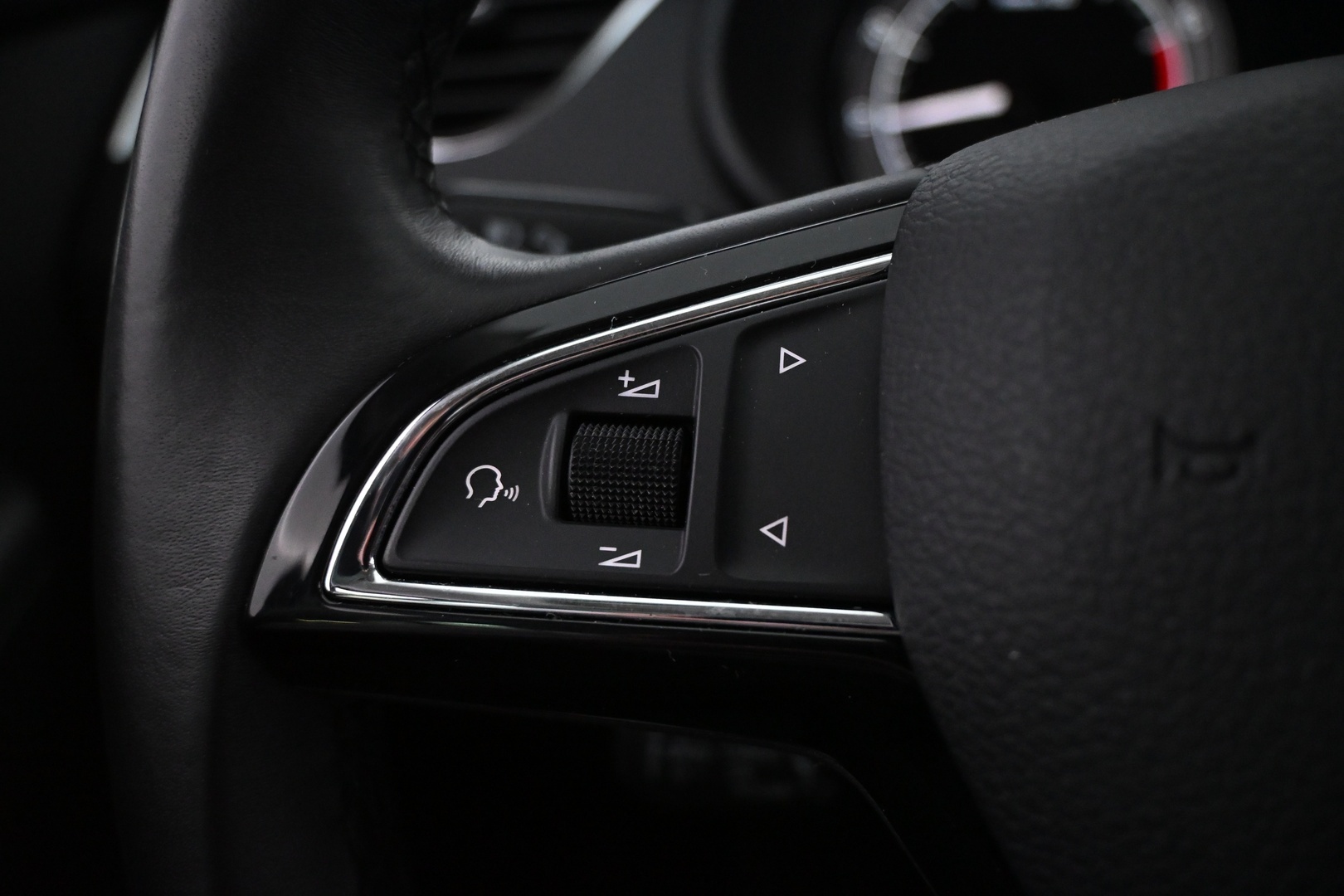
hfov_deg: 58.3
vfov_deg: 40.8
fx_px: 1204
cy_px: 448
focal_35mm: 32
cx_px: 672
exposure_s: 1/60
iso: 4500
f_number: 4
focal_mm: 21.5
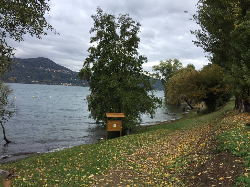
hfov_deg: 61.7
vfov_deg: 48.2
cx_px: 125
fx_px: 209
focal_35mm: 29
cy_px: 94
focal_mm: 4.15
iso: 32
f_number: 2.2
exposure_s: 1/791
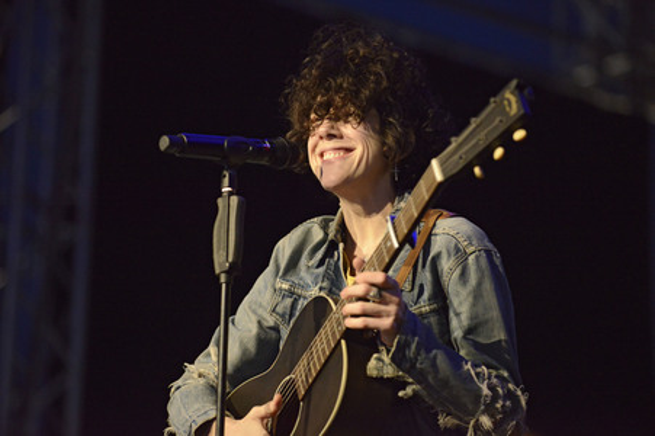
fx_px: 2545
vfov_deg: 9.8
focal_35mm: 140
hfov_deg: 14.7
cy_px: 218
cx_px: 328
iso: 6400
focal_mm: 140
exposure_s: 1/320
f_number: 2.8
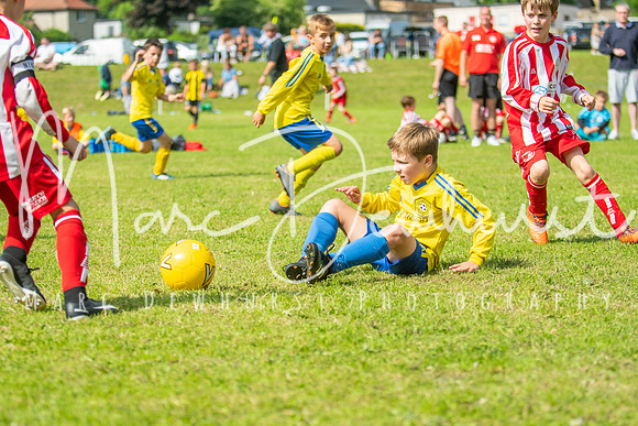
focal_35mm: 105
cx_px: 319
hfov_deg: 19.5
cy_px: 213
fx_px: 1861
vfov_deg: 13.0
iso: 250
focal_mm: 70
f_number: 3.2
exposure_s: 1/2500
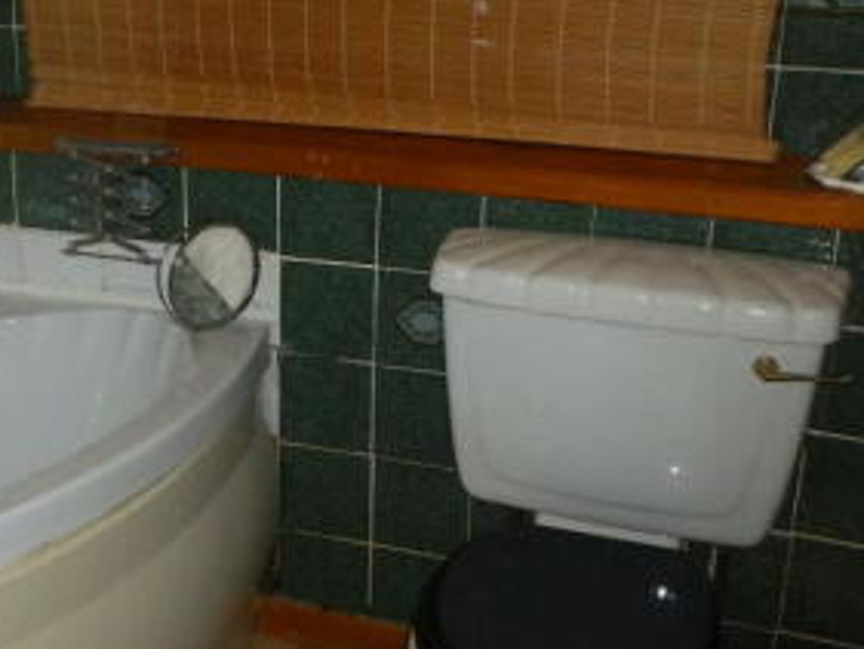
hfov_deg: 31.4
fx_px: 1448
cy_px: 303
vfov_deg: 25.2
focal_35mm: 58
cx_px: 63
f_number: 3.3
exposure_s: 1/60
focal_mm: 5
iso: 250
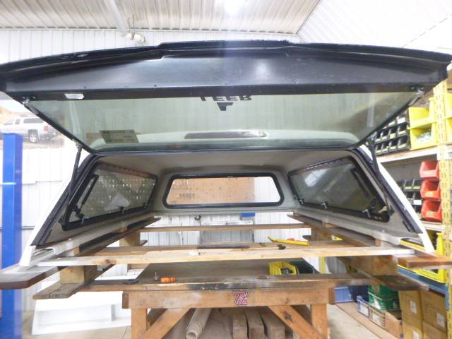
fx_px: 326
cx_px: 226
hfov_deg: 69.4
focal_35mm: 25
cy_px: 170
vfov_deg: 54.9
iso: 400
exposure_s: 1/8
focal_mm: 4.5
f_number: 3.9
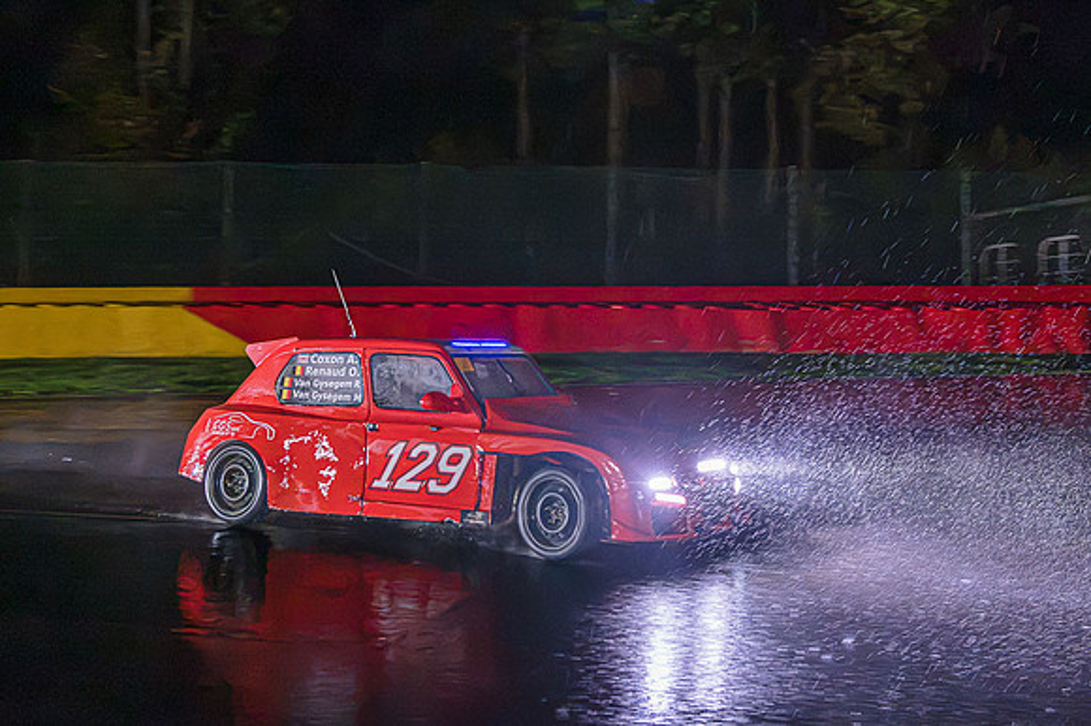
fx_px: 1410
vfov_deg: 28.7
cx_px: 644
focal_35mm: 47
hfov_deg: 42.1
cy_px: 251
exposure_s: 1/160
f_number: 5
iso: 6400
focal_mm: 34
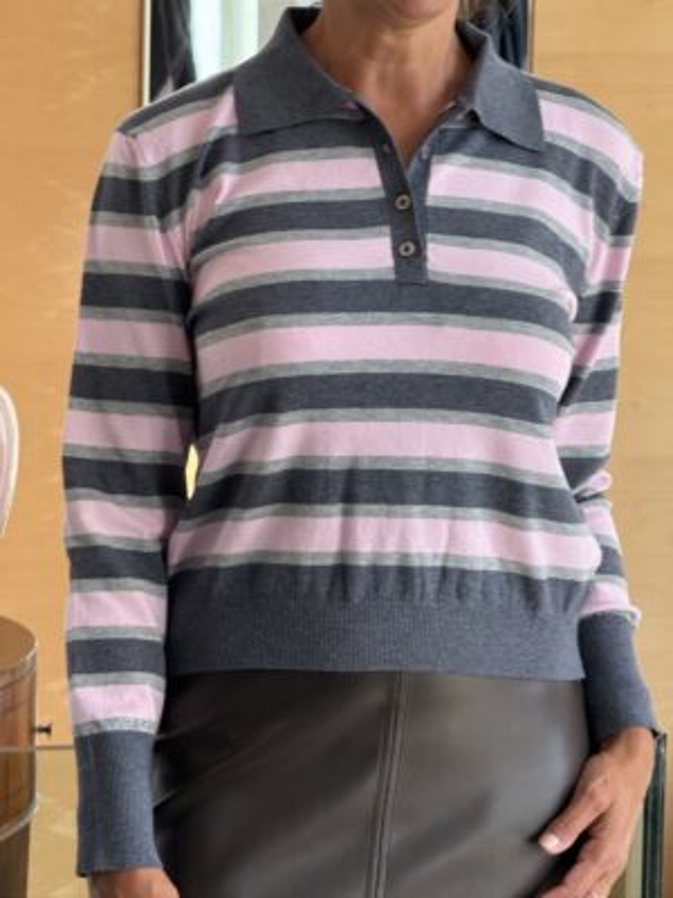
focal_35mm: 120
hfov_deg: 12.3
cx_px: 336
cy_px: 449
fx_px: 3111
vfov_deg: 16.4
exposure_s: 1/99
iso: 100
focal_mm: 15.66
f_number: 2.8
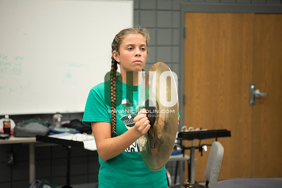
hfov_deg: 28.8
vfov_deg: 19.5
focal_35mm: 70
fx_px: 548
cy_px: 94
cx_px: 141
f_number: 2.8
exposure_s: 1/160
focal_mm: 70
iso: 1250
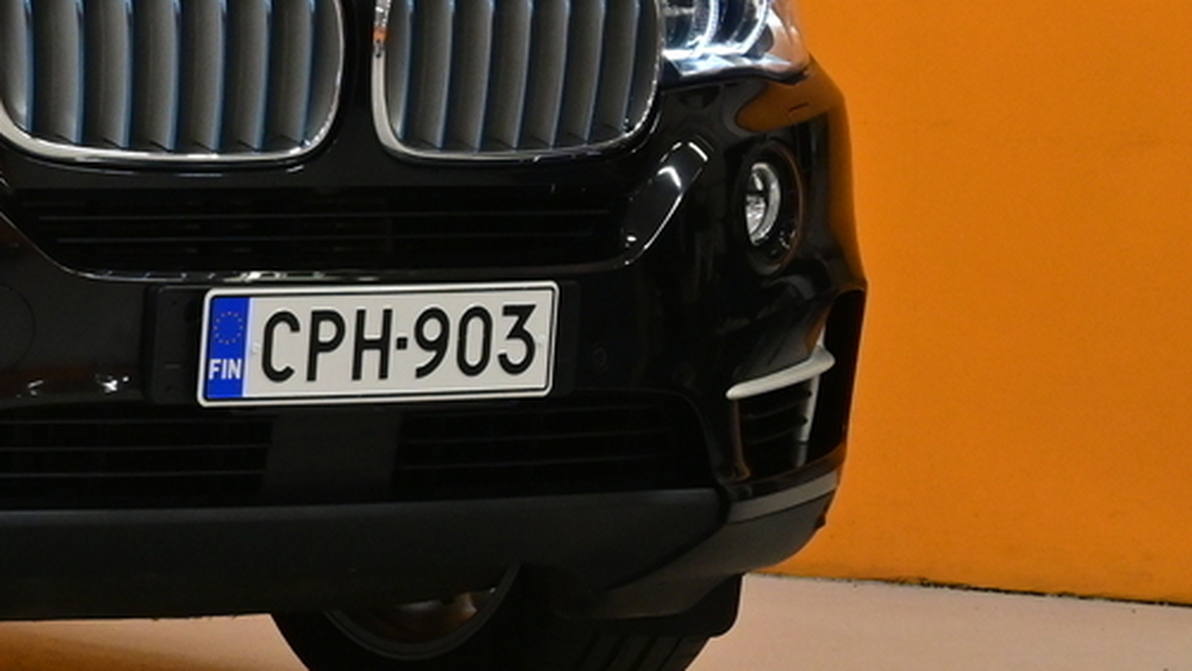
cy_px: -217
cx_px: -602
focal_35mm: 254
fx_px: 8029
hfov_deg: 8.3
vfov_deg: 4.8
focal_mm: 50
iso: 800
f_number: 6.3
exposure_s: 1/100
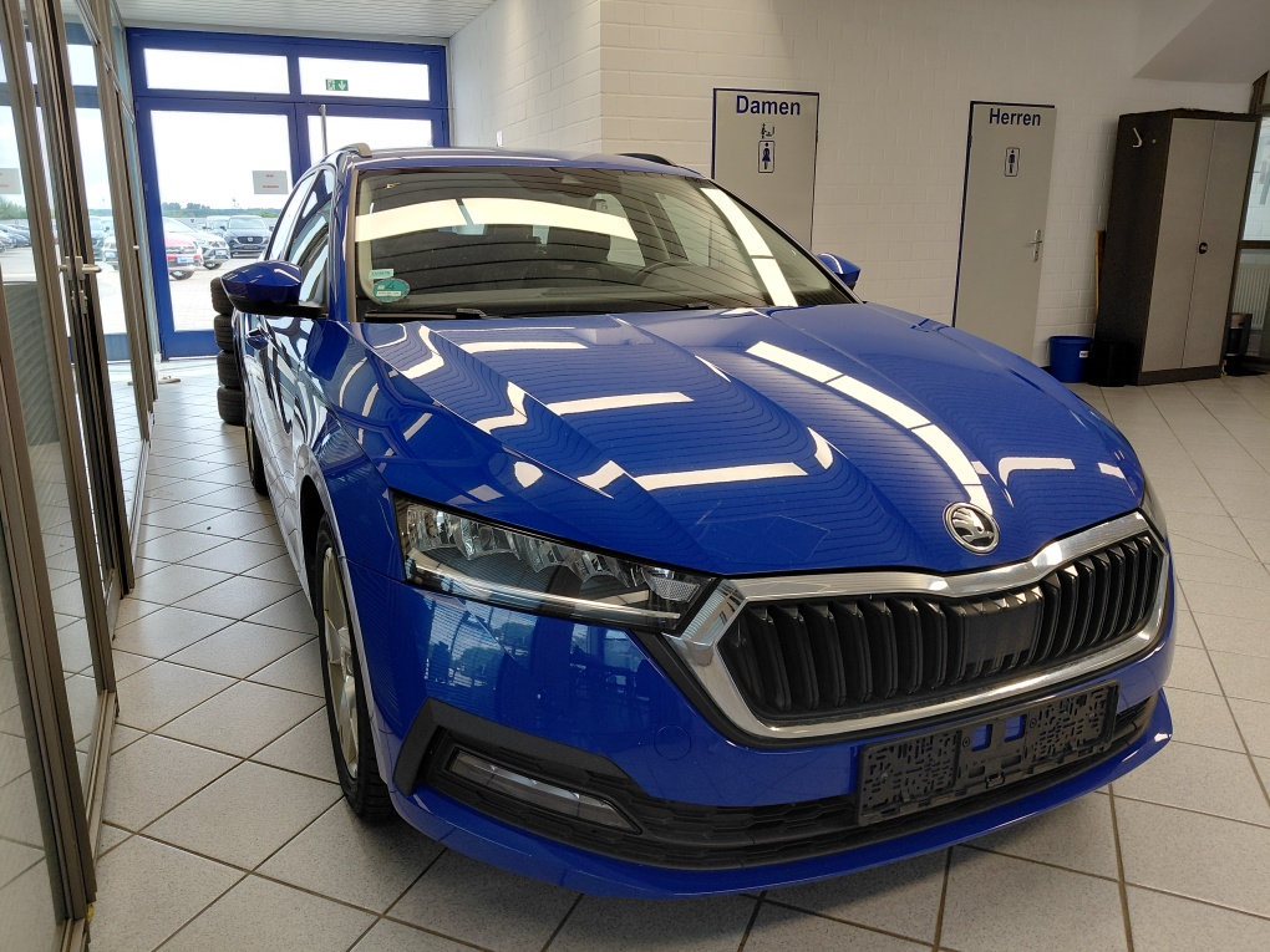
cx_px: 635
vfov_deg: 54.9
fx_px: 917
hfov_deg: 69.4
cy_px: 476
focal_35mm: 25
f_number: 1.8
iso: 80
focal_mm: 4.69
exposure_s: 1/100
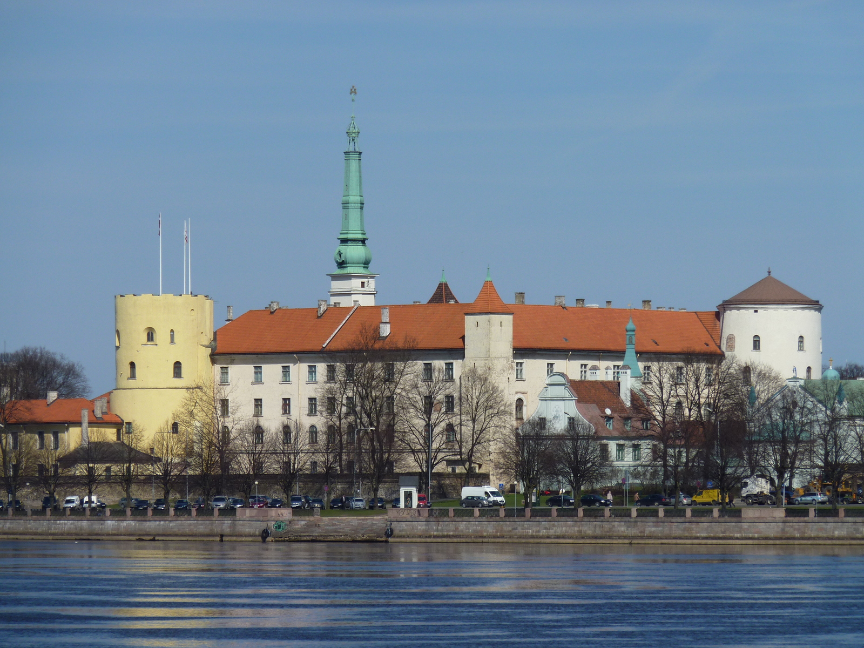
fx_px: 5616
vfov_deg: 6.6
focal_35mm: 225
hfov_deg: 8.8
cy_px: 324
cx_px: 432
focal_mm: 37
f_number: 5.6
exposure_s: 1/800
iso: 80
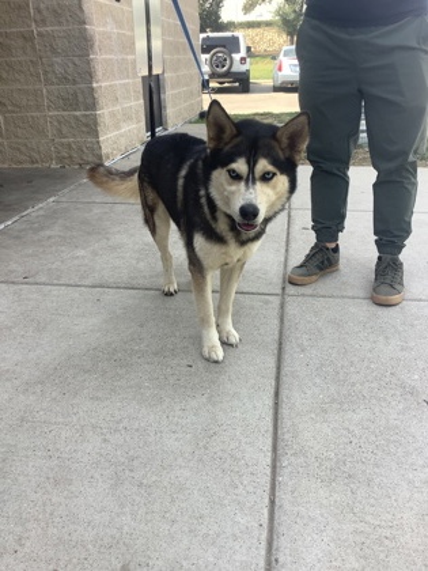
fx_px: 511
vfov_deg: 58.4
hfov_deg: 45.4
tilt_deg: -22.9
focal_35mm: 31
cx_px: 214
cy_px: 286
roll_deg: +1.5
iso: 25
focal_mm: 3.3
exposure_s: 1/242
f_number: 2.4
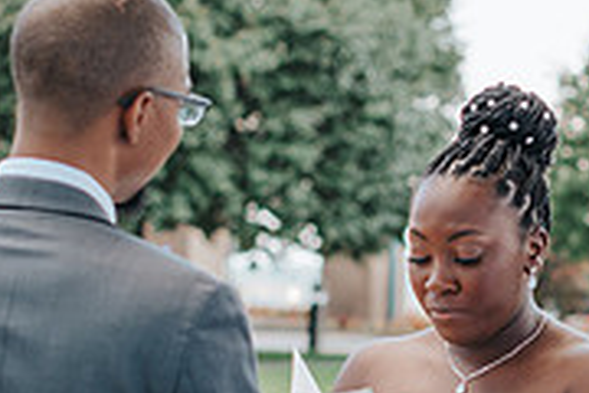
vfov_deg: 8.5
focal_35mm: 161
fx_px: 2634
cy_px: 280
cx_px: 458
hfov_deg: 12.7
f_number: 2.5
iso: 200
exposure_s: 1/640
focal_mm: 50
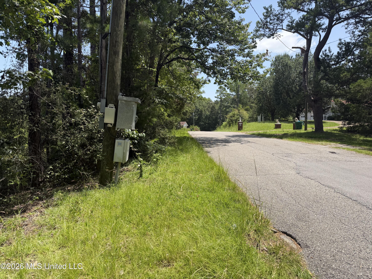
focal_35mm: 24
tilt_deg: -0.8
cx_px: 186
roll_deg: +1.0
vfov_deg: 56.8
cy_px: 140
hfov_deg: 71.6
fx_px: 258
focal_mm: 6.76
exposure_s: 1/2703
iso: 80
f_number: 1.78
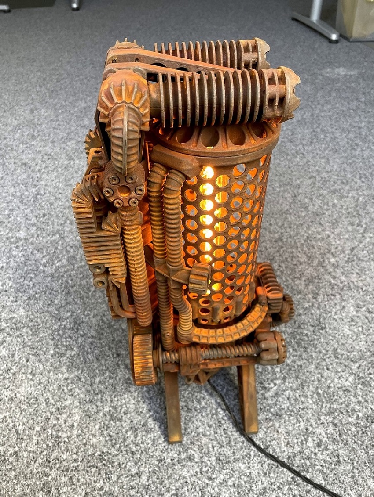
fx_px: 374
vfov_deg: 67.3
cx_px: 187
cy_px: 248
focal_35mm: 26
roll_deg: +1.0
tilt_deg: -42.2
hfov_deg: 53.1
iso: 125
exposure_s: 1/118
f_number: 1.6
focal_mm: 4.2
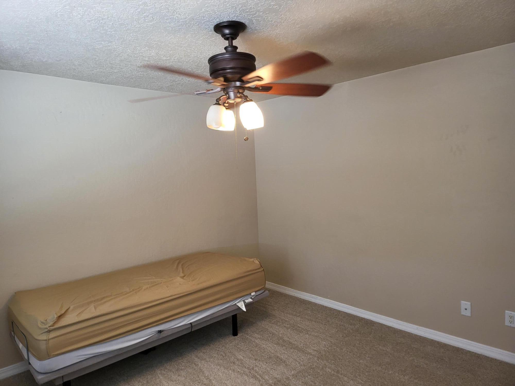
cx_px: 258
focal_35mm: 24
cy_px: 193
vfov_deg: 56.8
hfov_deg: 71.6
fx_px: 357
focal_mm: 5
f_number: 1.8
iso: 250
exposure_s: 1/120
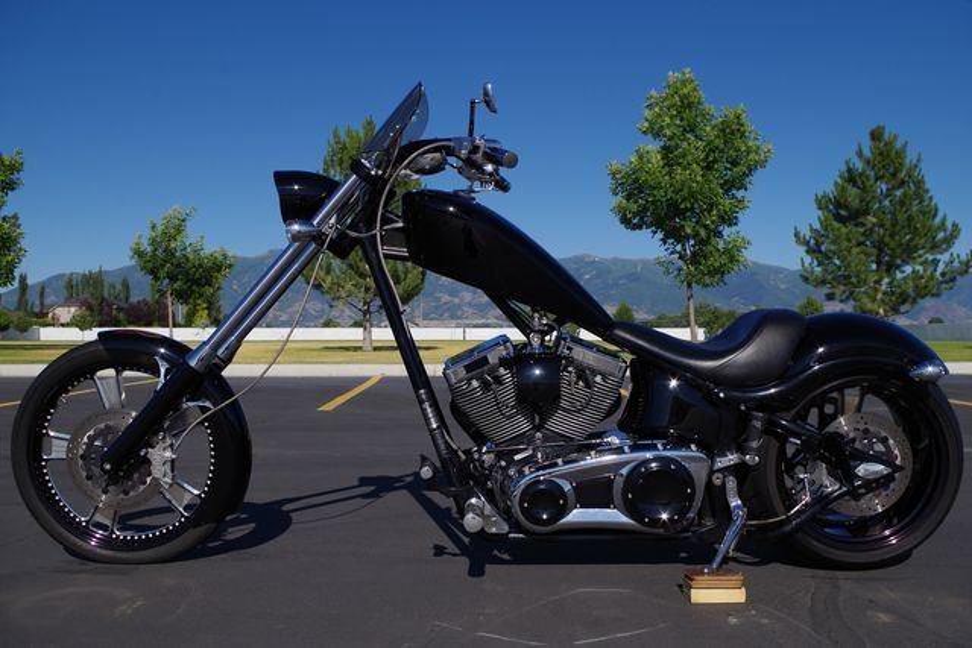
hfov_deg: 55.8
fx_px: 918
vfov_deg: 38.9
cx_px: 486
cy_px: 324
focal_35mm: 34
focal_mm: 23.13
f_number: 8
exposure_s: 1/400
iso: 100
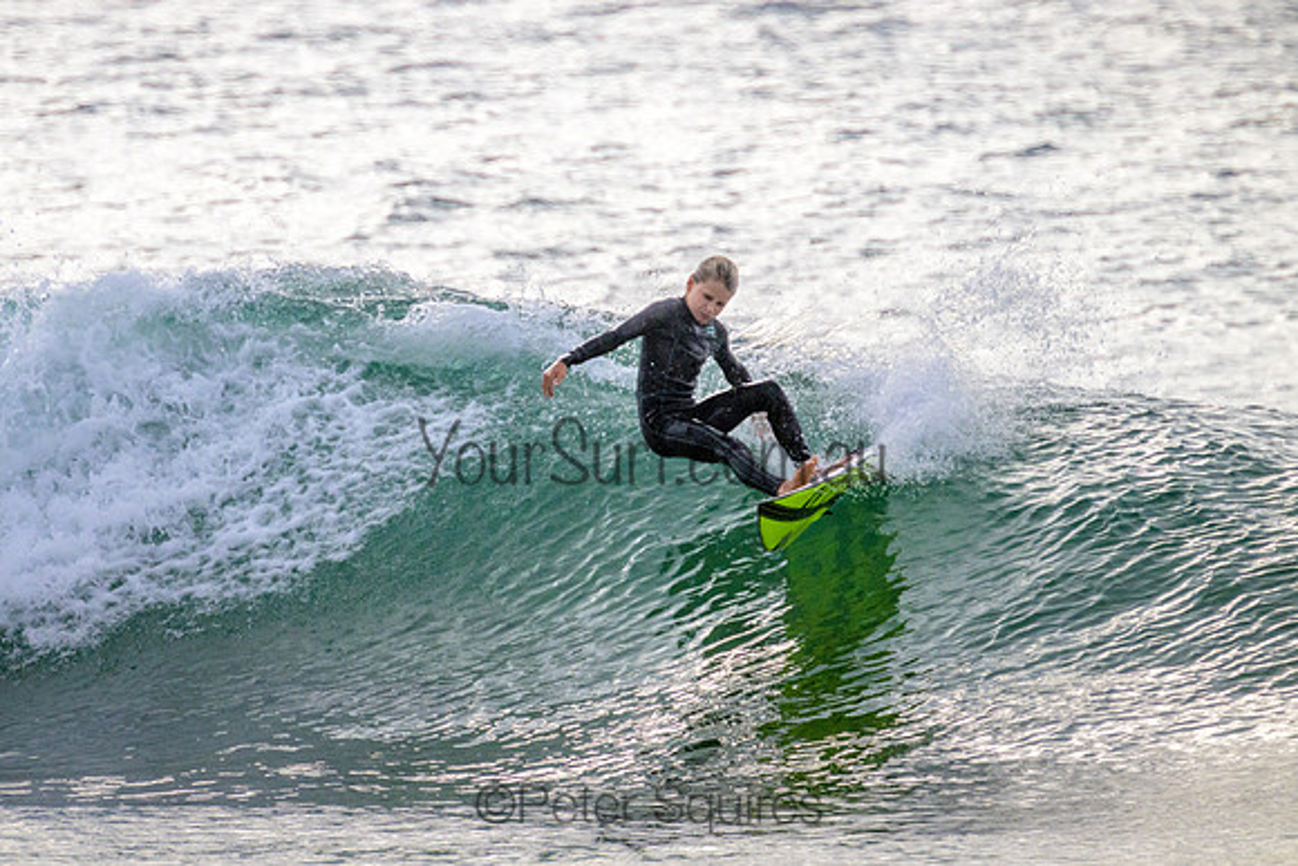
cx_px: 481
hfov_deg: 2.0
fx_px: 36299
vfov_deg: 1.4
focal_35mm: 1007
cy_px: 321
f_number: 11
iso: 1100
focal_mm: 800
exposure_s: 1/2000
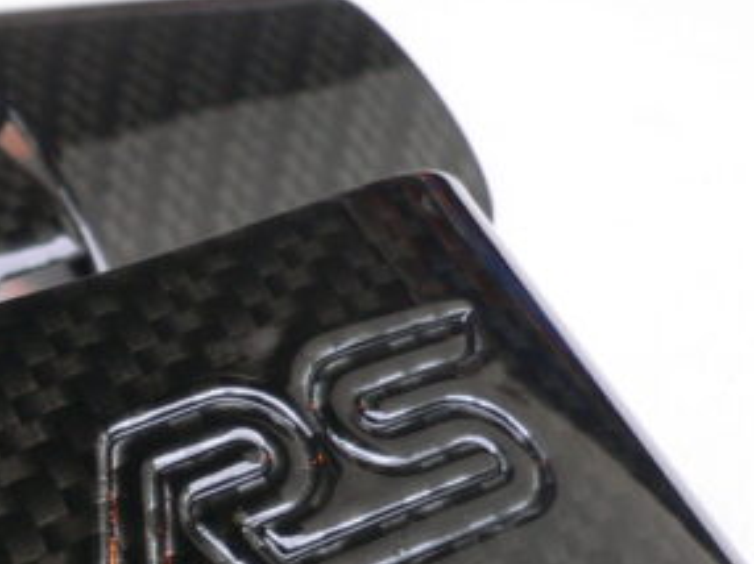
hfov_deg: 18.4
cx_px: -274
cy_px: 511
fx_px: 2133
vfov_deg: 14.9
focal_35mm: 98
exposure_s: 1/60
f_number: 2.8
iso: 100
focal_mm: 5.8
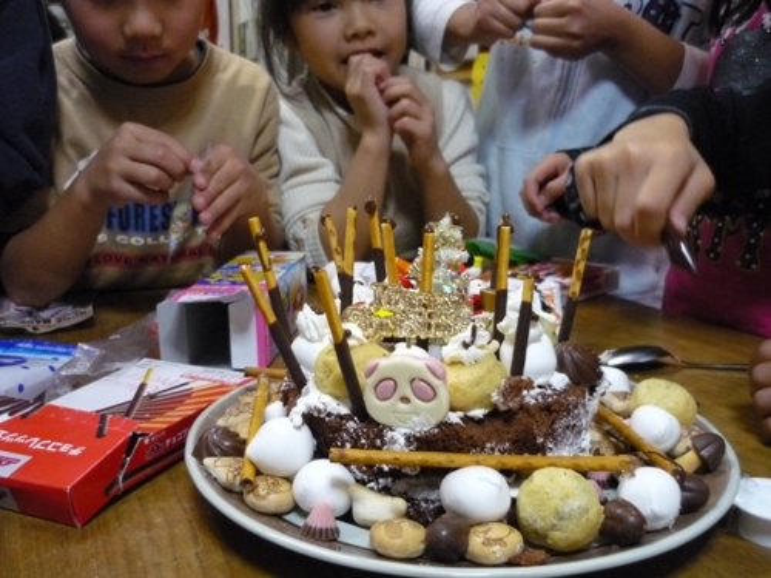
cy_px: 289
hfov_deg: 55.4
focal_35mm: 33
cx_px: 386
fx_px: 735
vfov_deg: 42.9
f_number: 2.8
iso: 640
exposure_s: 1/60
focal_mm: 5.5
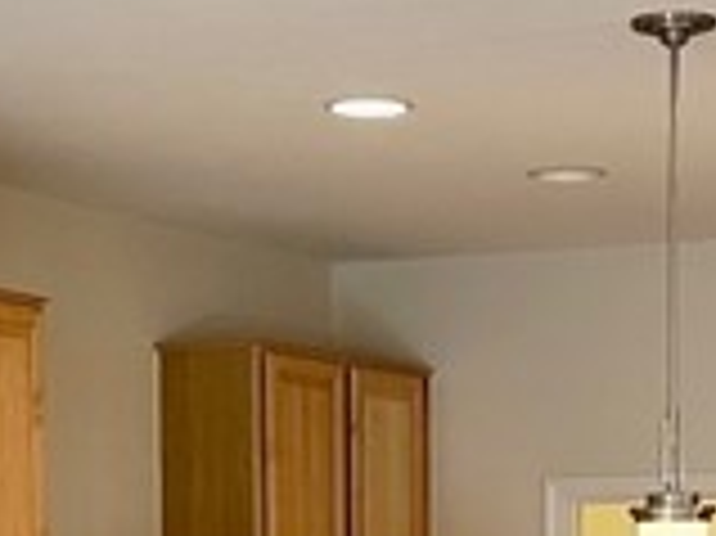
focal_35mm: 155
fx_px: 3204
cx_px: 455
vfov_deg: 9.2
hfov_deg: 12.7
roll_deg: -0.6
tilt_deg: -5.0
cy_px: 883
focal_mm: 6.86
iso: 125
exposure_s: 1/120
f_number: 1.78
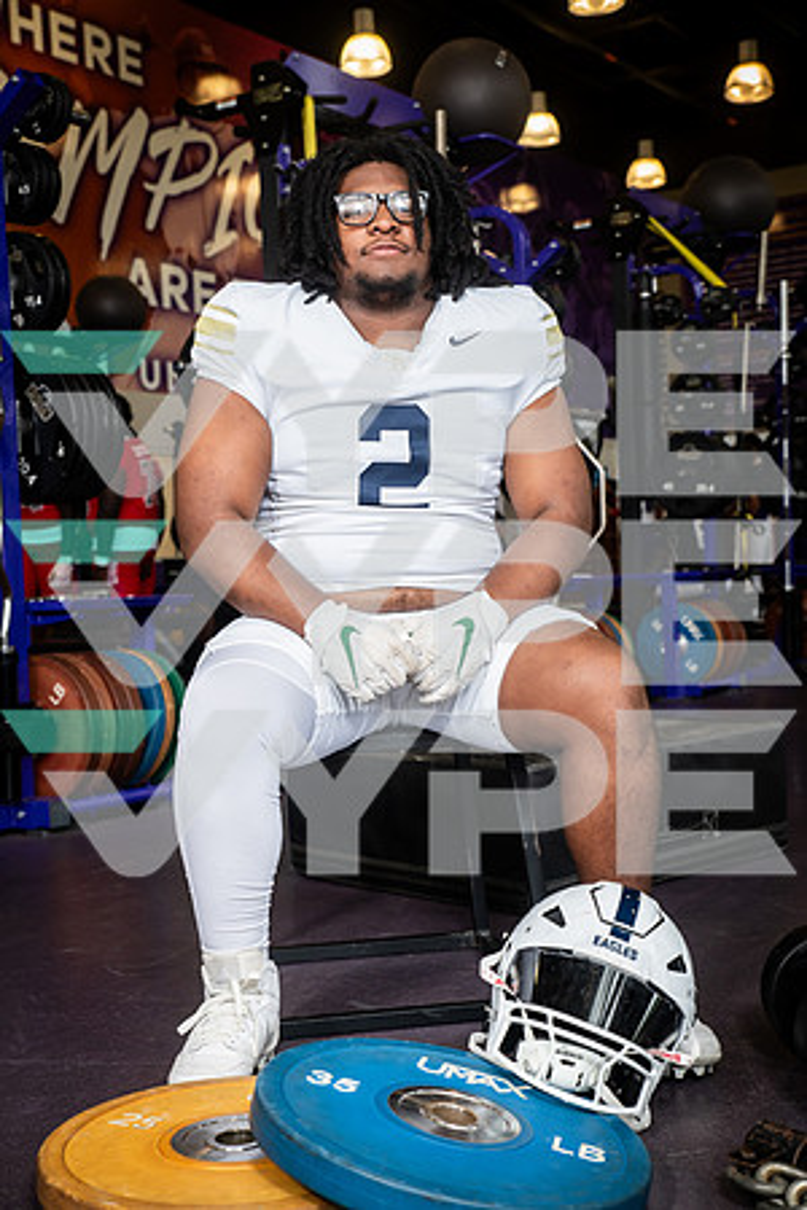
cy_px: 605
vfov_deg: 41.1
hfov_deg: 28.1
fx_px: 1614
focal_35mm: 48
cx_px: 404
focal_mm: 48
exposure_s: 1/250
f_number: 5.6
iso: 500
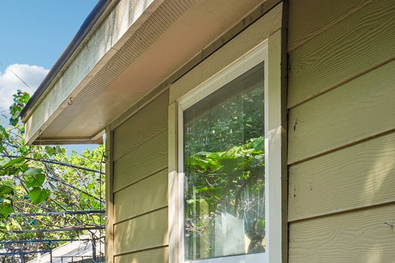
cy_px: 314
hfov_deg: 23.6
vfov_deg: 17.4
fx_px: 823
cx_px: -128
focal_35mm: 75
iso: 200
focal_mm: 26
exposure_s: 1/30
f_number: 8
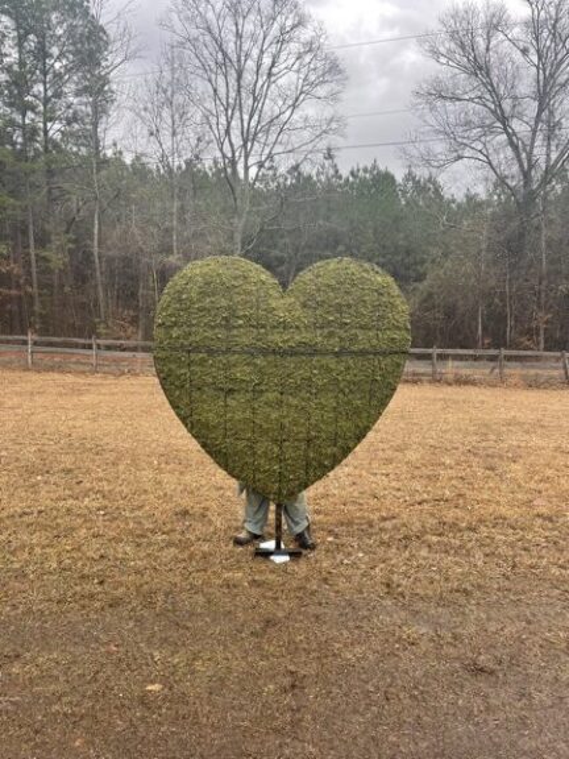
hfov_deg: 53.1
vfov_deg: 67.3
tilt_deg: -8.9
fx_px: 570
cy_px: 380
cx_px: 284
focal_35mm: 26
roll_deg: -0.8
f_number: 1.6
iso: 32
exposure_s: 1/191
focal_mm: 5.1
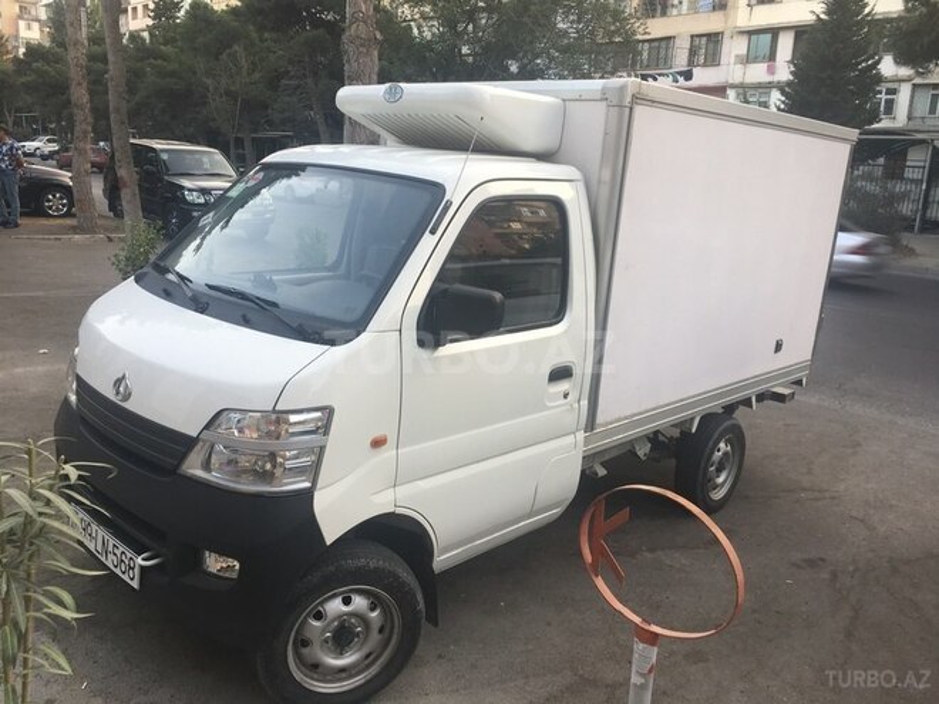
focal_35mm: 29
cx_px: 470
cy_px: 352
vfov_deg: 48.2
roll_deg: -2.3
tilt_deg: -13.3
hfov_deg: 61.7
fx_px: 787
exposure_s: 1/50
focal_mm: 4.15
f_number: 2.2
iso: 25
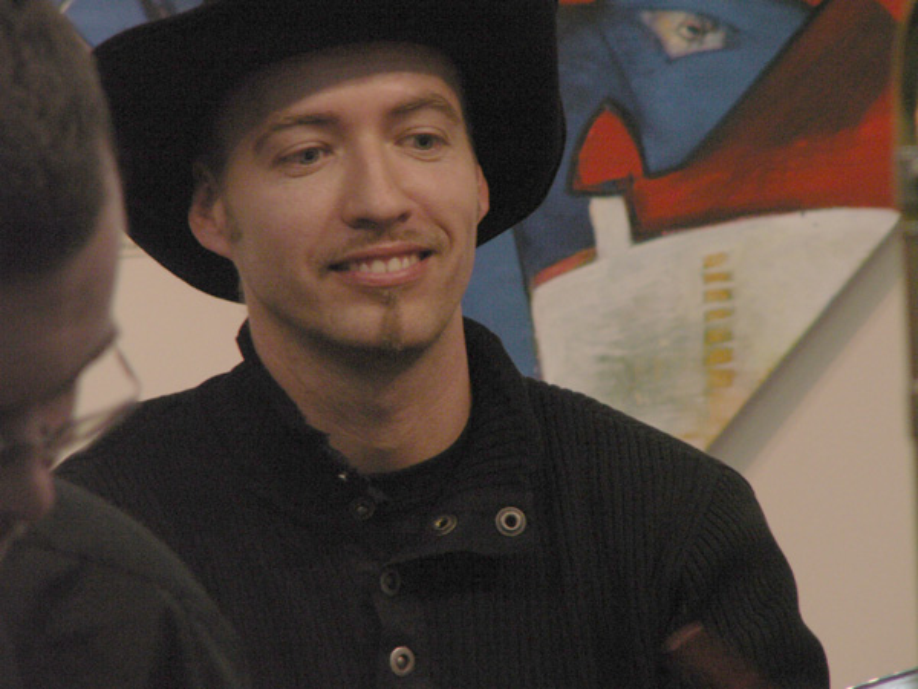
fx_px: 11138
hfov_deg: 4.7
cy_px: 344
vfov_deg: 3.5
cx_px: 459
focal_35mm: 420
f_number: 4.5
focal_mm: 69.45
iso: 160
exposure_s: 1/30
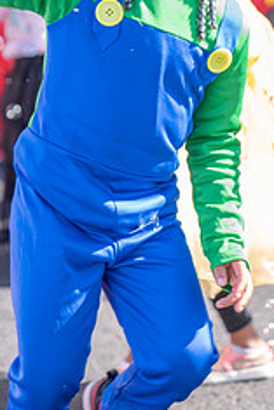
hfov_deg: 10.2
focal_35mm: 134
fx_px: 1527
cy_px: 75
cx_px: 164
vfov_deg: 15.2
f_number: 2.8
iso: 100
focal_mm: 70
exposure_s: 1/200
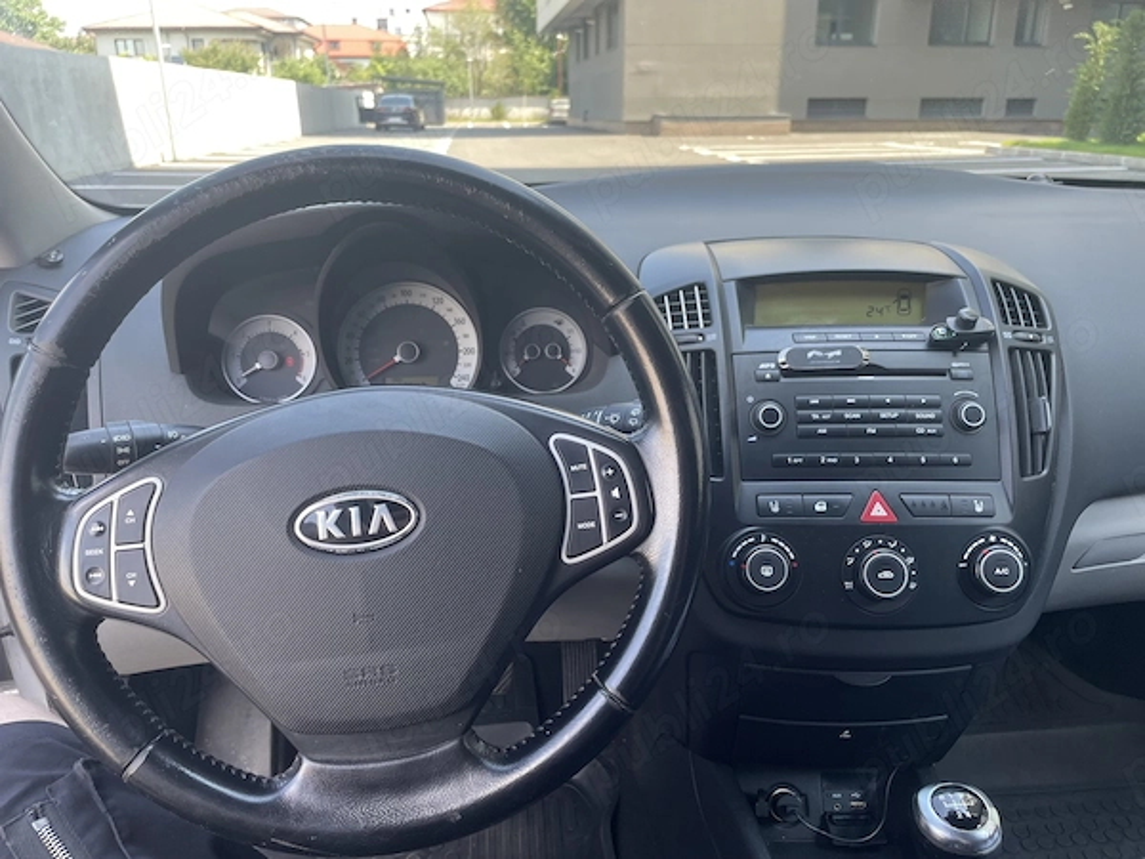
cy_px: 430
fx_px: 860
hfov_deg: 67.3
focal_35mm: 26
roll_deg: +0.3
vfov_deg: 53.1
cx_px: 572
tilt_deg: -19.3
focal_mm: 4.2
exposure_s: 1/121
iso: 32
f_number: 1.6
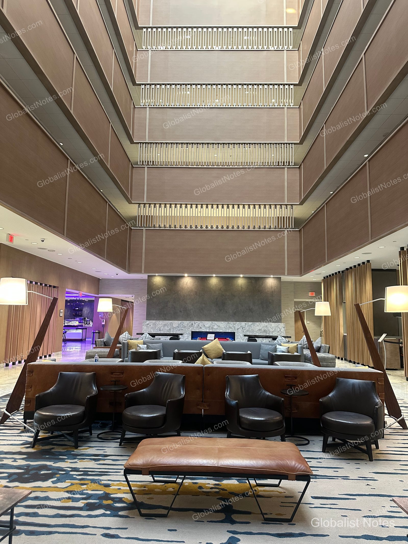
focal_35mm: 24
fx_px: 377
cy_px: 272
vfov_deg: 71.6
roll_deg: -2.4
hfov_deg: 56.8
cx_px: 204
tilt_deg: +6.8
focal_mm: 6.86
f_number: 1.78
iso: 320
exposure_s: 1/60
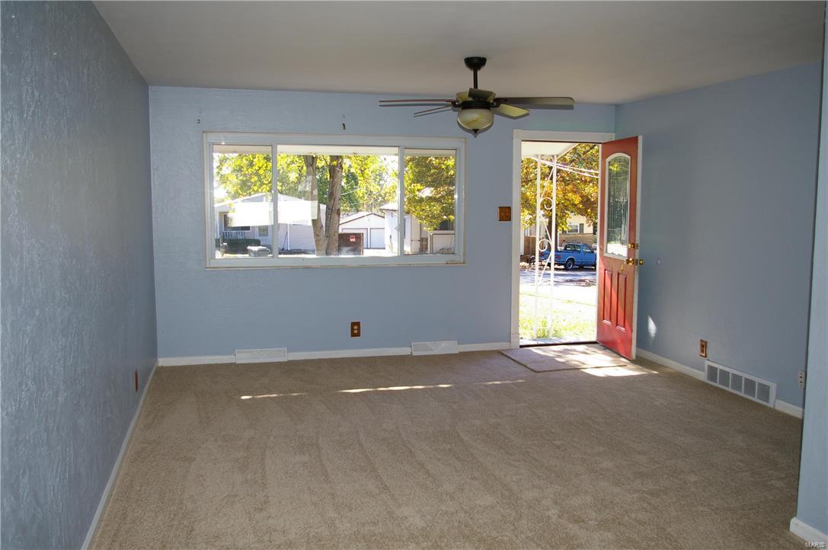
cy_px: 275
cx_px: 414
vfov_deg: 41.6
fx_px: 724
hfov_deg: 59.5
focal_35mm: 32
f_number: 4.5
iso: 200
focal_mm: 21
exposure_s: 1/180
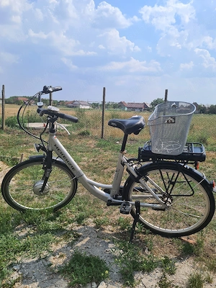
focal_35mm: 26
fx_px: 216
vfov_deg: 67.3
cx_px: 108
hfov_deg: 53.1
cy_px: 144
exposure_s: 1/5000
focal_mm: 5.4
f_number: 1.8
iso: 50
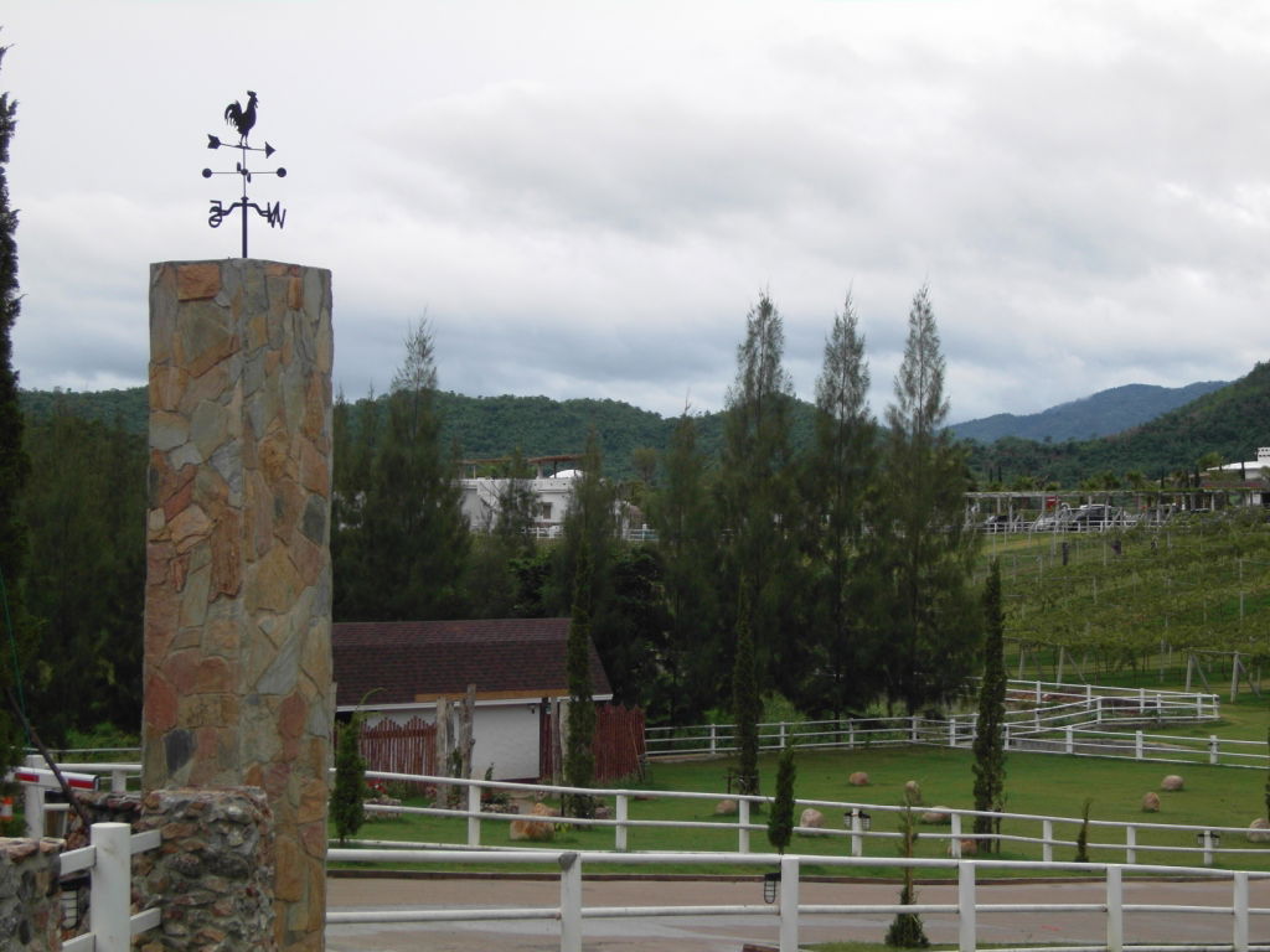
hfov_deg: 29.8
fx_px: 2385
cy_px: 476
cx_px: 635
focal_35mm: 65
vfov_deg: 22.6
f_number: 4.5
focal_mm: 13.9
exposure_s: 1/400
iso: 80
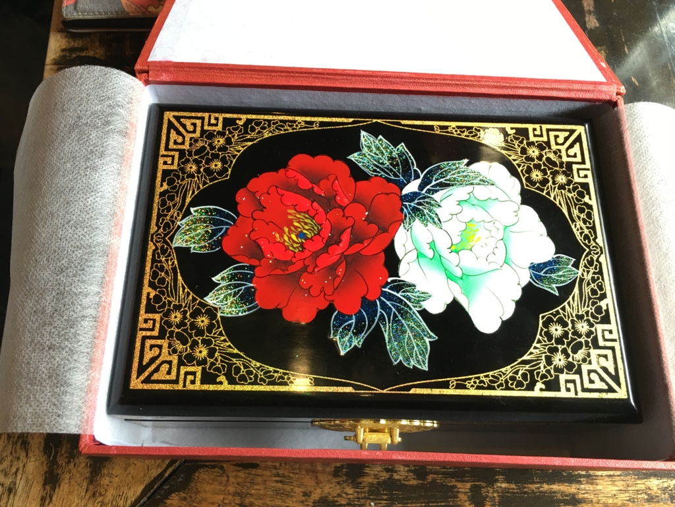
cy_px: 254
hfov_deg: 61.7
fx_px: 565
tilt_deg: -68.8
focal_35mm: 29
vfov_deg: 48.2
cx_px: 338
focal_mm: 4.15
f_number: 2.2
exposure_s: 1/17
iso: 40
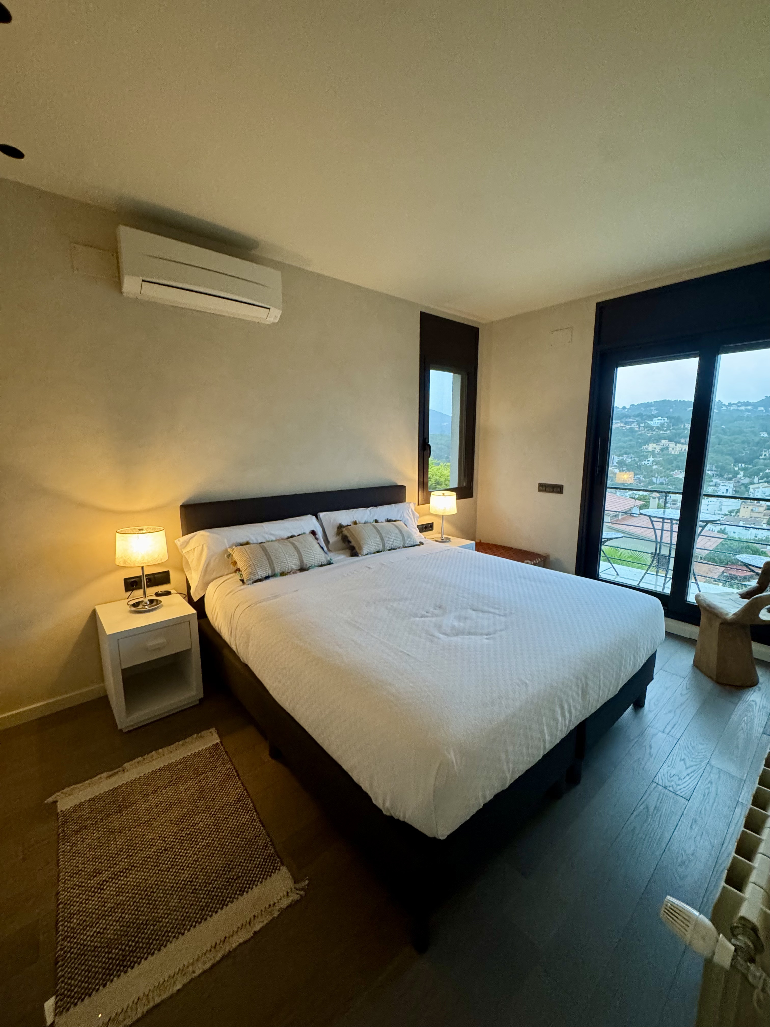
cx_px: 385
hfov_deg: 85.7
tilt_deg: -10.9
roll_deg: -0.2
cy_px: 514
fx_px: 415
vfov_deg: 102.1
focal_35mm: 14
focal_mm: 2.22
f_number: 2.2
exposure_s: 1/50
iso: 500
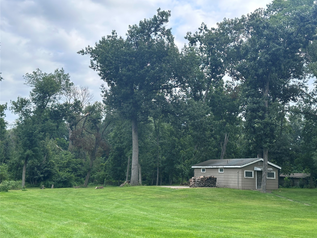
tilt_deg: +8.0
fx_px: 449
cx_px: 162
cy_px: 119
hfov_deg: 38.9
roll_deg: -1.2
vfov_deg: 29.7
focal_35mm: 49
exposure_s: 1/1323
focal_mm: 6.86
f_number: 1.78
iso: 64
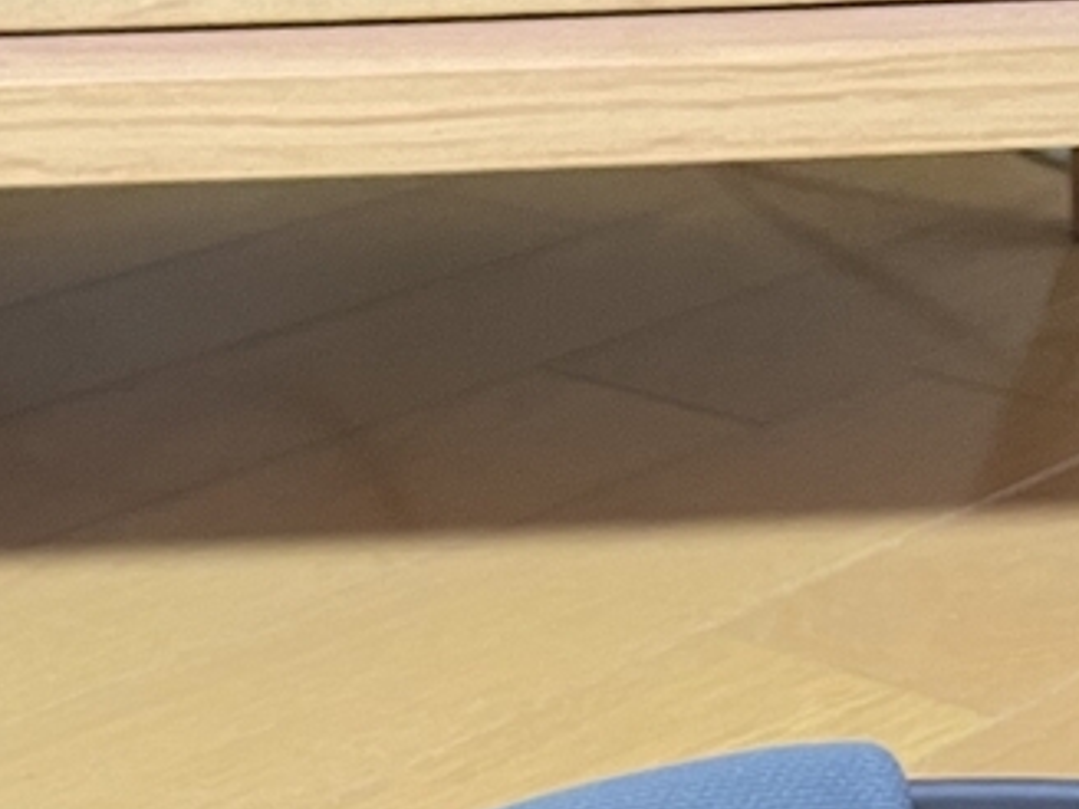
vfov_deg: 14.1
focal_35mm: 95
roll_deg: +0.5
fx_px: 2961
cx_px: 20
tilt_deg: -33.5
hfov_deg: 20.1
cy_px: 1361
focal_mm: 4.2
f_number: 1.6
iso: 800
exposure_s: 1/30
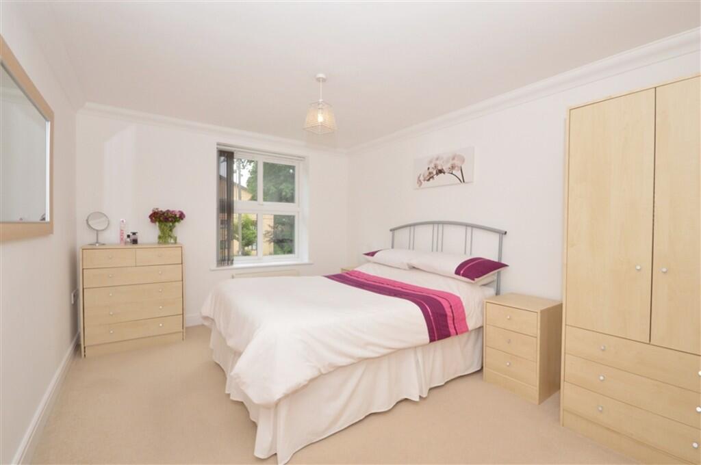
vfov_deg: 77.2
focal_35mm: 15
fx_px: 292
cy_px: 232
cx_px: 350
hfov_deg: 100.5
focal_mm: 10
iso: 800
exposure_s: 1/60
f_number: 16
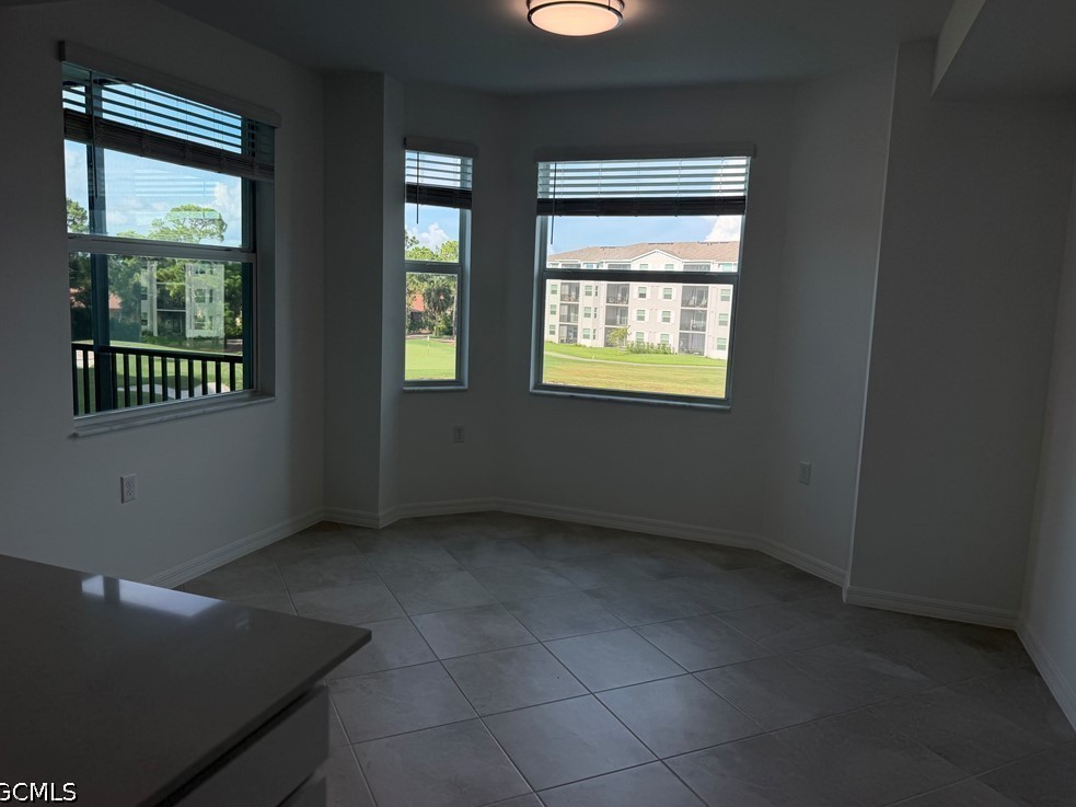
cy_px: 390
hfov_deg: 69.4
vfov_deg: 54.9
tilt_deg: -7.4
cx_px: 534
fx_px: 777
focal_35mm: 25
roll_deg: -1.9
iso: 80
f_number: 1.78
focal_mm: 6.76
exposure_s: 1/1075
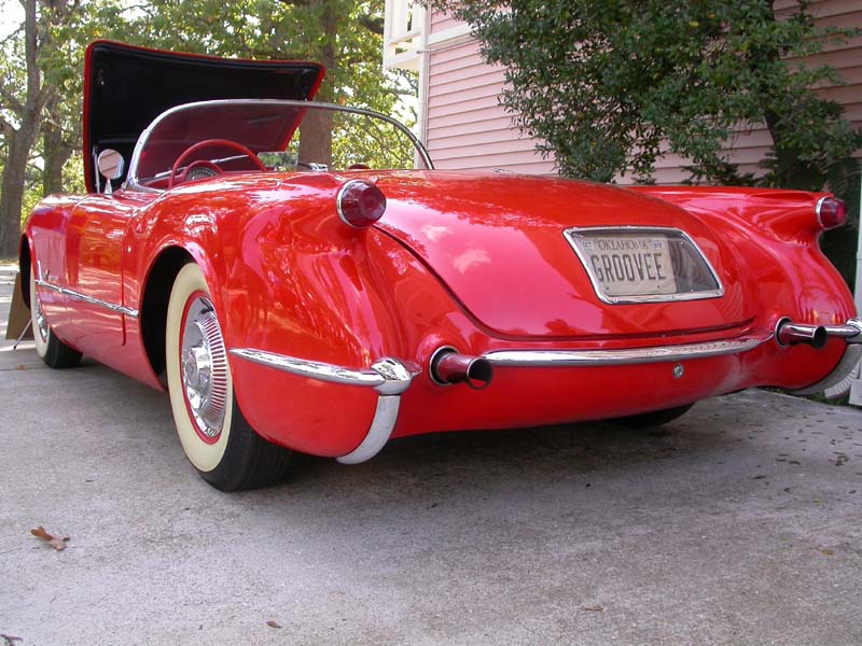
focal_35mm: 38
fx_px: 946
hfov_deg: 49.0
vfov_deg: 37.7
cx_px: 431
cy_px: 323
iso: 100
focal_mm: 7.85
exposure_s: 1/108
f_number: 3.7
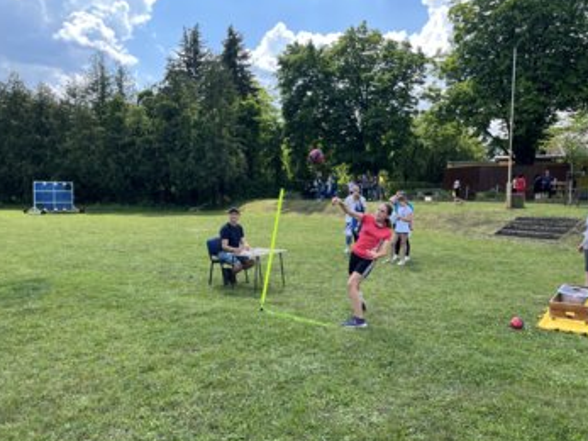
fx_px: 509
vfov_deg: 46.8
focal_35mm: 30
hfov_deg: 59.9
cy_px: 227
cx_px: 319
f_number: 1.6
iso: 50
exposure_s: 1/1075
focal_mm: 5.1
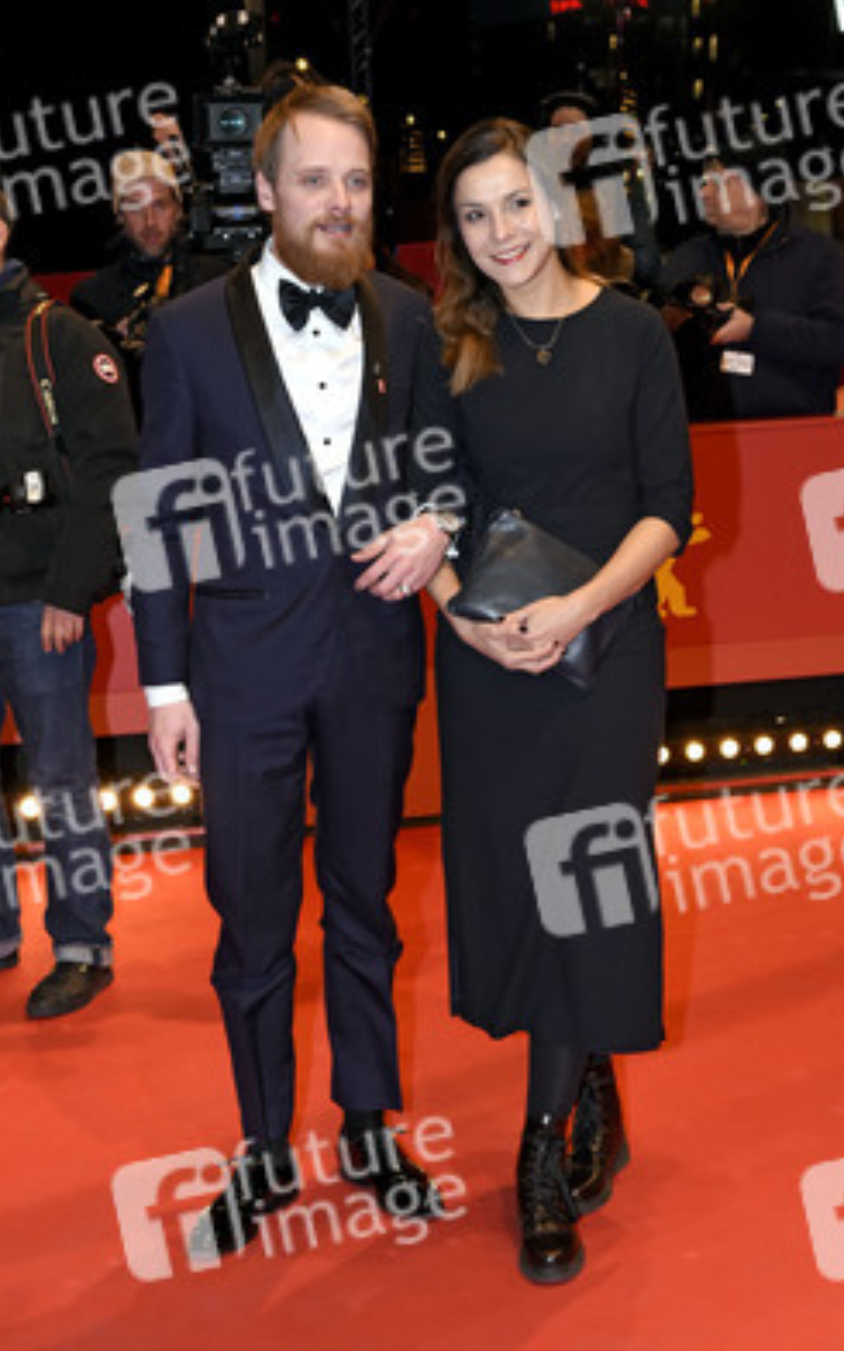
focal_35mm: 55
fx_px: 2006
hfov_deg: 23.7
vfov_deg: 37.2
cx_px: 389
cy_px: 682
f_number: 5.6
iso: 1250
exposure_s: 1/250
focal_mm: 35
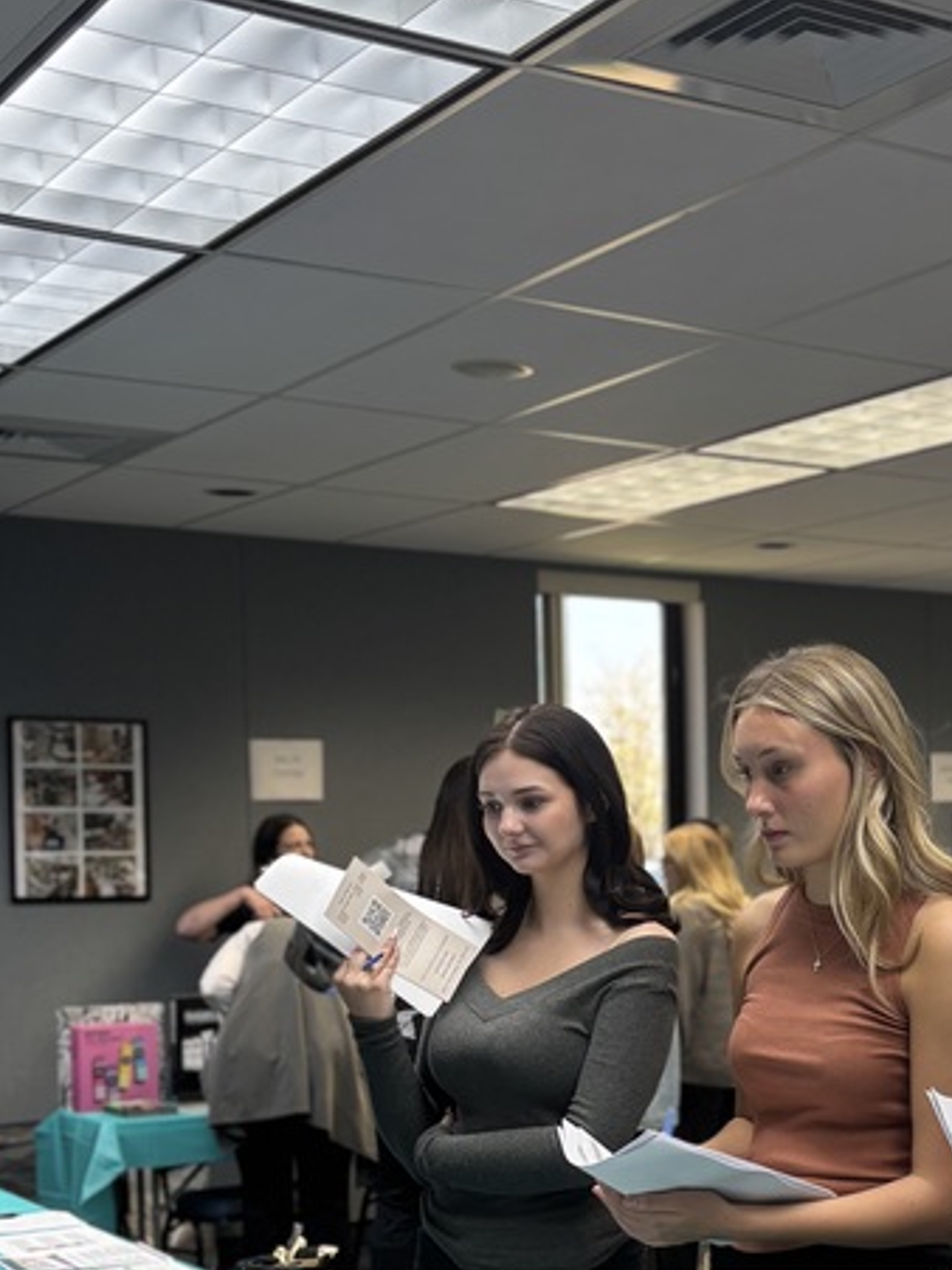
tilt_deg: -2.8
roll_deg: +0.7
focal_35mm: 59
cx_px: 789
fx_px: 2164
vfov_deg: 32.2
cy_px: 929
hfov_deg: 24.3
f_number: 1.6
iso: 80
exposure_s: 1/65
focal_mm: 5.96
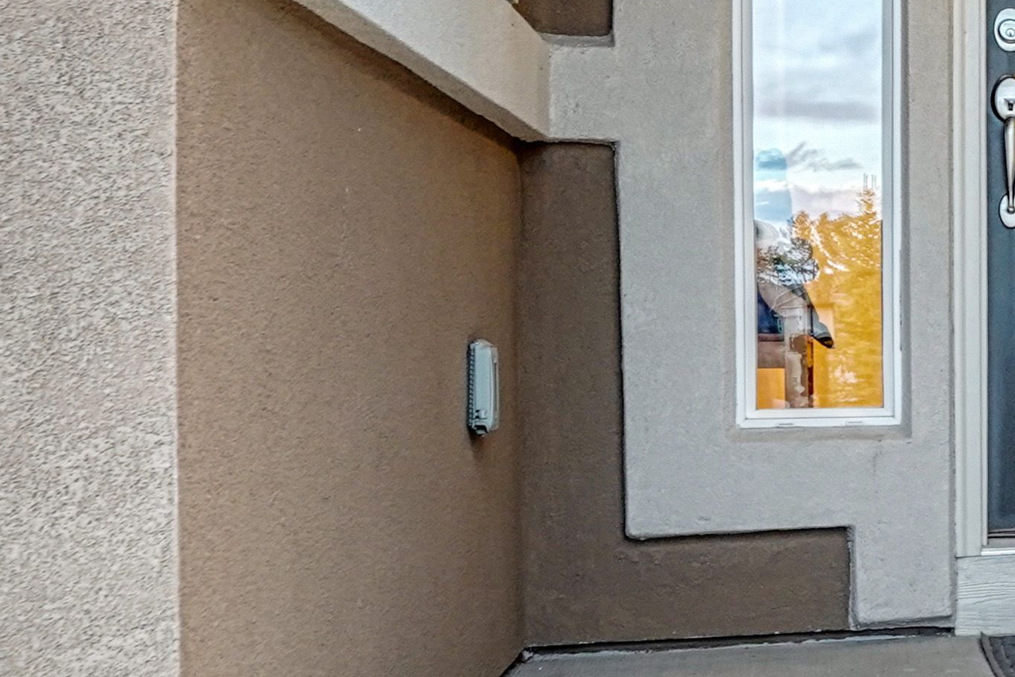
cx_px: 1927
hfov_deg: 19.3
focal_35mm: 72
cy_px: 327
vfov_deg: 18.9
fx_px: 2035
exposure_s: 1/320
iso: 800
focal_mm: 16.5
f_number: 8
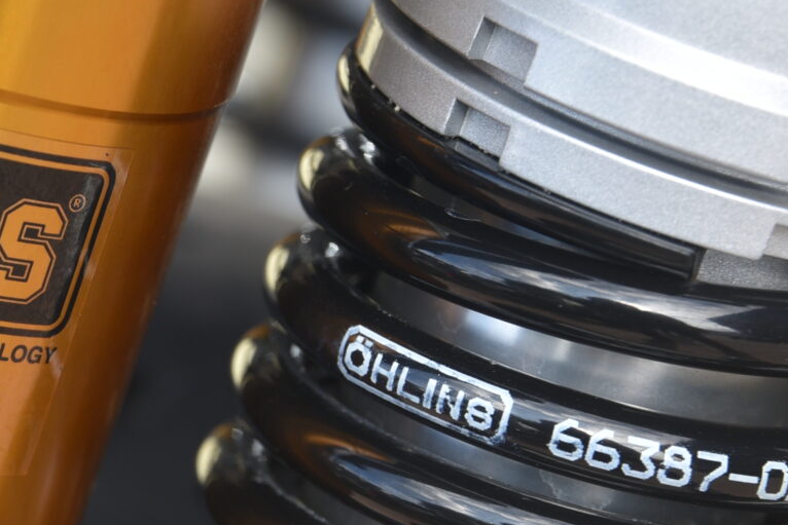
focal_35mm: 234
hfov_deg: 8.7
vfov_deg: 5.9
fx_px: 5123
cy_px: 362
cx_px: -49
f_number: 5.6
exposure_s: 1/125
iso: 100
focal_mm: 70
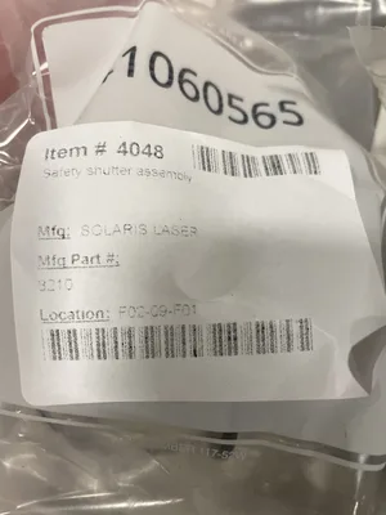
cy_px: 258
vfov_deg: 67.3
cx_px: 193
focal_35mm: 26
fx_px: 387
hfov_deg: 53.1
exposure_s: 1/60
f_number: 1.6
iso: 125
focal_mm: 4.2
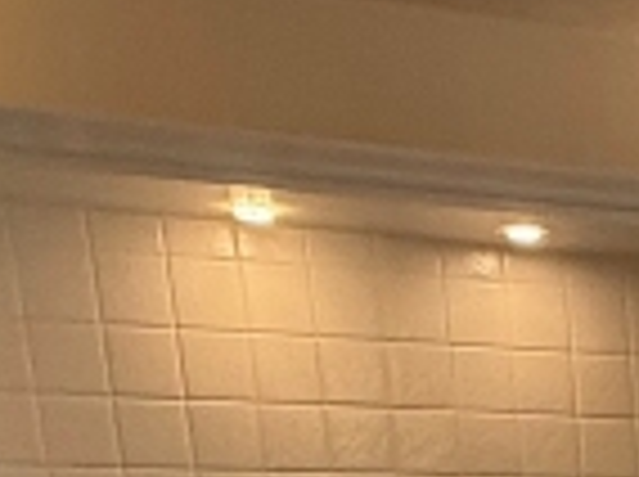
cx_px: 1062
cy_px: 1125
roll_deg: +1.9
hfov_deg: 16.9
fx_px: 1861
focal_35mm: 101
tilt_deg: -14.7
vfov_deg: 12.0
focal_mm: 2.22
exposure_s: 1/100
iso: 320
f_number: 2.2
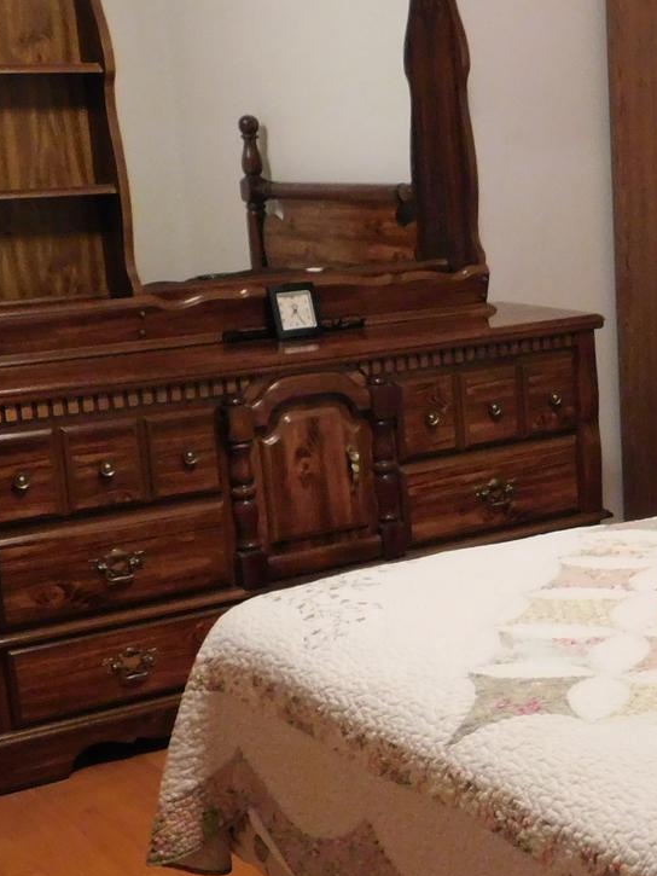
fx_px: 1644
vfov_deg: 29.7
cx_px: 745
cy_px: 561
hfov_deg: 21.3
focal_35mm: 65
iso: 400
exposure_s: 1/10
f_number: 3
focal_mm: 4
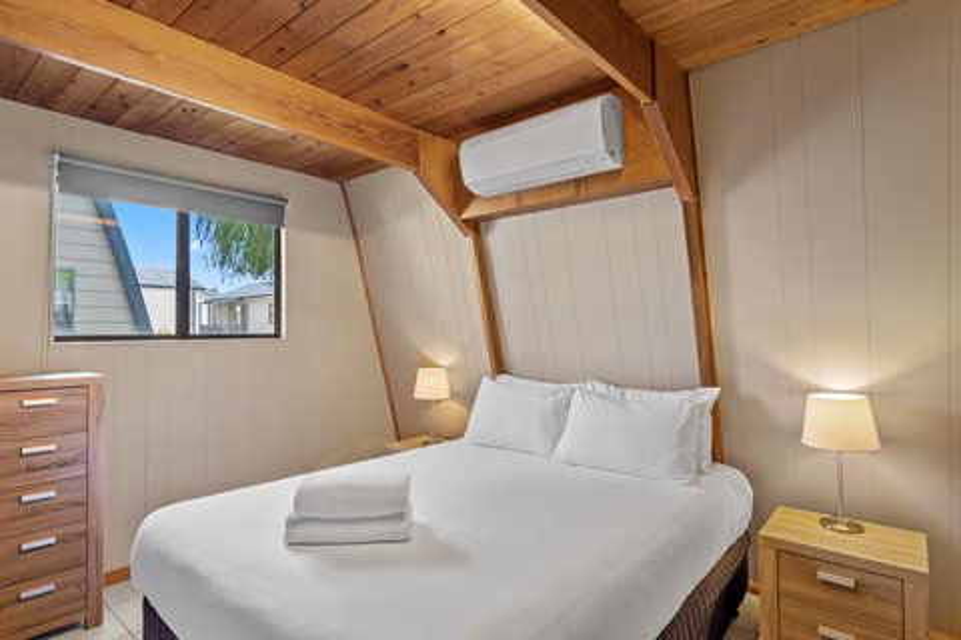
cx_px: 480
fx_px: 507
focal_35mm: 19
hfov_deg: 86.9
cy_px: 320
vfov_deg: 64.6
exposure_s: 1/4
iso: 400
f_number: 9
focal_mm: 19
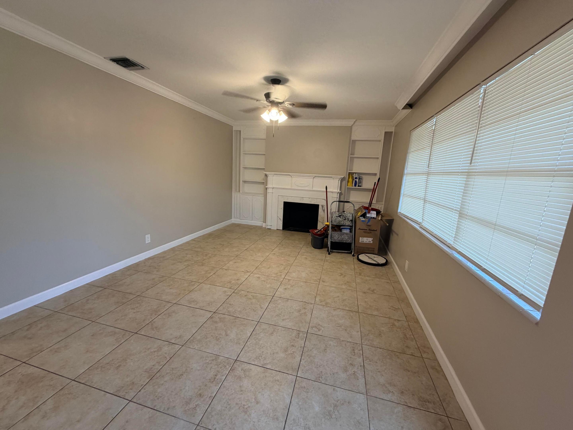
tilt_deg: -7.7
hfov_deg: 102.1
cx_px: 286
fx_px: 232
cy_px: 215
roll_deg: -5.3
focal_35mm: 14
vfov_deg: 85.7
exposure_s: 1/60
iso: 160
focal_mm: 2.22
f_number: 2.2
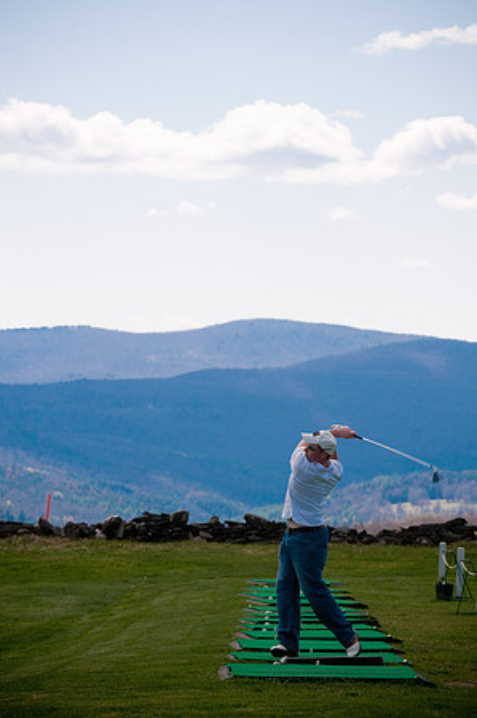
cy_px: 359
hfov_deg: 7.6
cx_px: 238
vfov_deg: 11.4
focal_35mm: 180
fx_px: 3586
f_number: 7.1
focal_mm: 120
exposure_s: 1/400
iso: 100
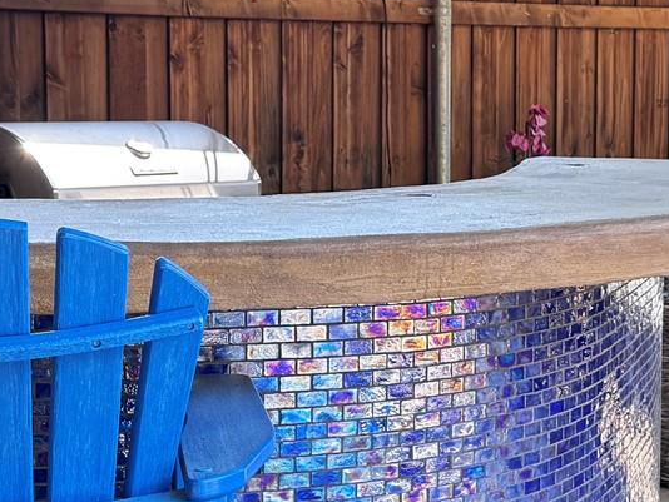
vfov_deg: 16.1
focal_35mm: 92
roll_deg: -0.4
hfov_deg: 21.2
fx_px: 1779
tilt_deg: -7.6
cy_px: 284
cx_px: 481
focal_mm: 6.76
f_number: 1.78
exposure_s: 1/167
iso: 100
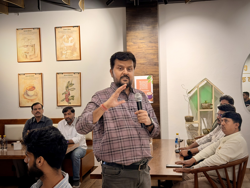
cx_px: 125
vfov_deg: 30.3
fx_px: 347
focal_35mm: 48
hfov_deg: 39.7
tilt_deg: -0.6
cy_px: 94
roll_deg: +1.5
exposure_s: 1/50
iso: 50
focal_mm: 6.76
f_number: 1.78
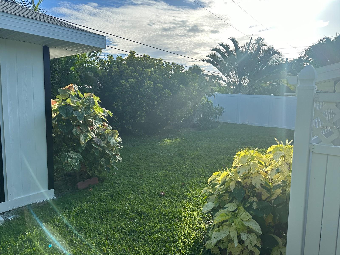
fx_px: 236
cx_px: 170
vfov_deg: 56.8
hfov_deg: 71.6
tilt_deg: -8.0
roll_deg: -2.8
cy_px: 128
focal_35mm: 24
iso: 80
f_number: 1.78
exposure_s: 1/2410
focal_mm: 6.86
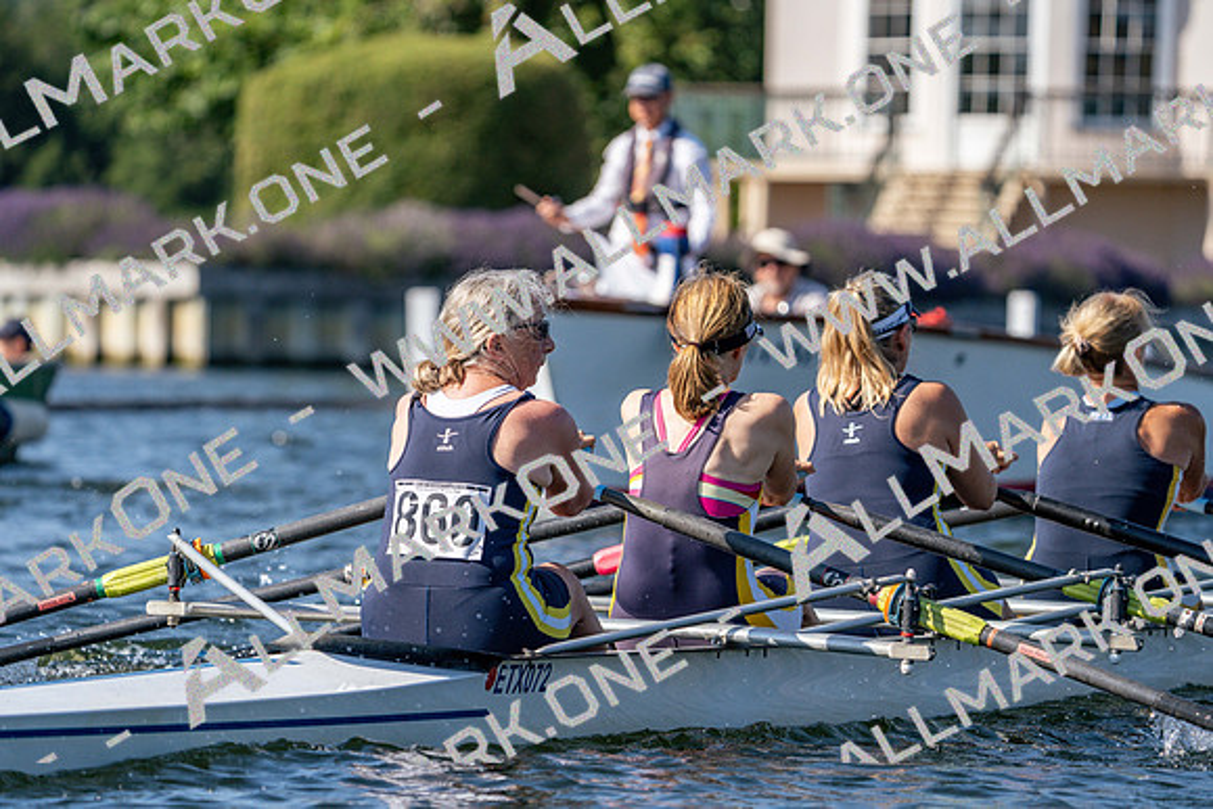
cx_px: 606
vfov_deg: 4.5
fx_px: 10312
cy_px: 404
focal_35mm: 306
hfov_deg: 6.7
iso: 250
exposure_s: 1/1600
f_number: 6.3
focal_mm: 306
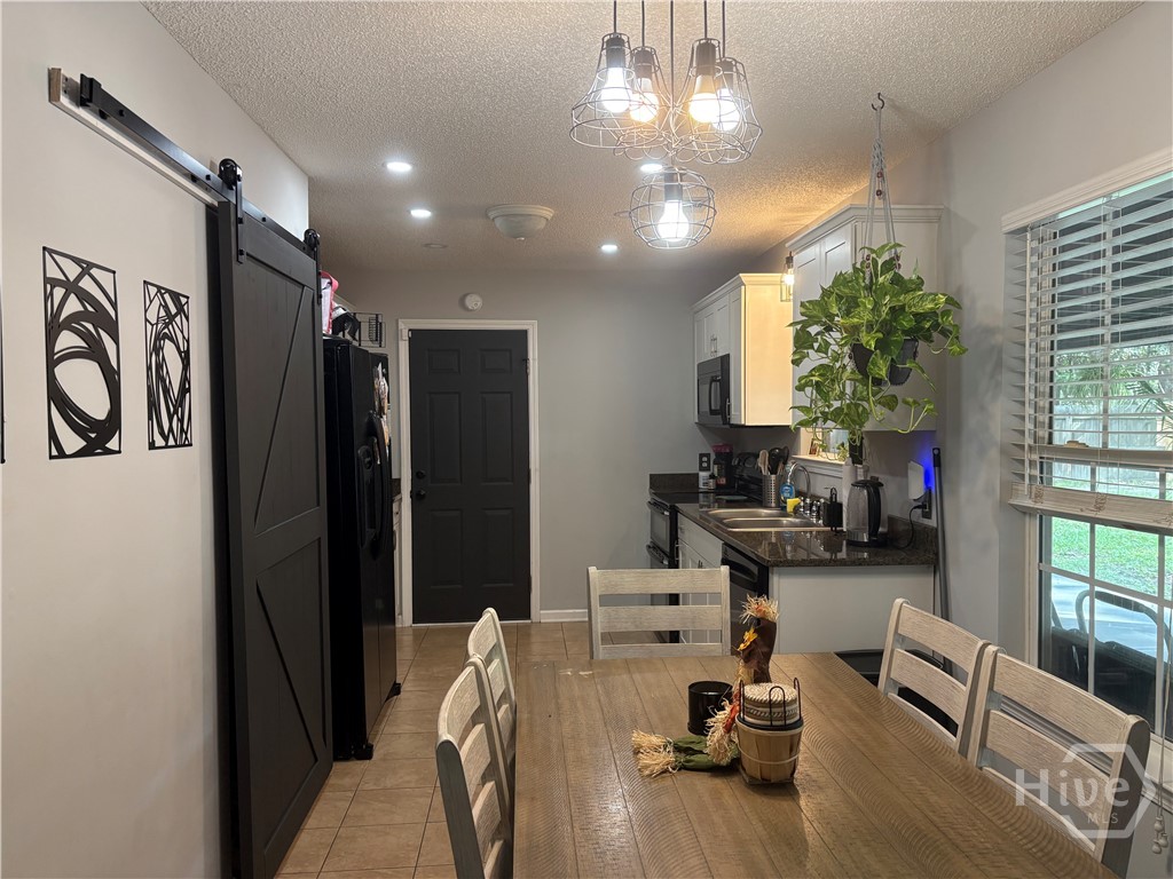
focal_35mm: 26
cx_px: 586
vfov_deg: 53.1
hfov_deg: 67.3
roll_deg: +1.3
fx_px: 881
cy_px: 440
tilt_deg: -1.9
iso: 160
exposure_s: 1/120
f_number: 1.6
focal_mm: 5.96
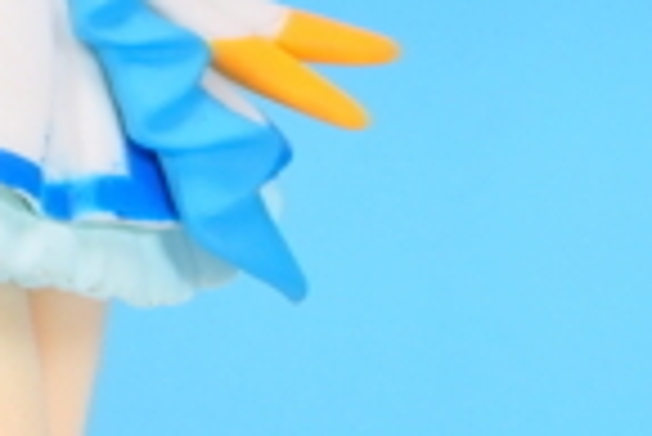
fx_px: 9355
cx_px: 508
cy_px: 261
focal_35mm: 516
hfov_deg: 4.0
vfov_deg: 2.7
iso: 80
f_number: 5.6
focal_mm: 25.5
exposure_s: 1/2
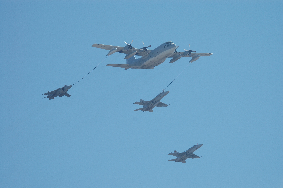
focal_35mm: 390
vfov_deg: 3.5
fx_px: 3063
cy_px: 94
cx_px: 142
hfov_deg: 5.3
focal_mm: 260
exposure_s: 1/1250
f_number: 5.3
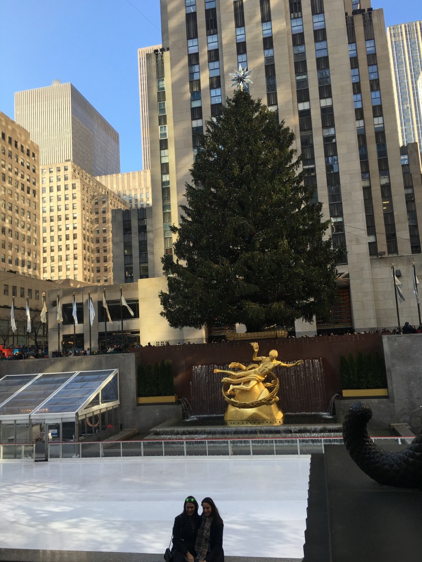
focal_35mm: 29
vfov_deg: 61.6
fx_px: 471
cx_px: 211
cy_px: 281
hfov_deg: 48.2
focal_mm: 4.15
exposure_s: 1/351
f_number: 2.2
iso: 25
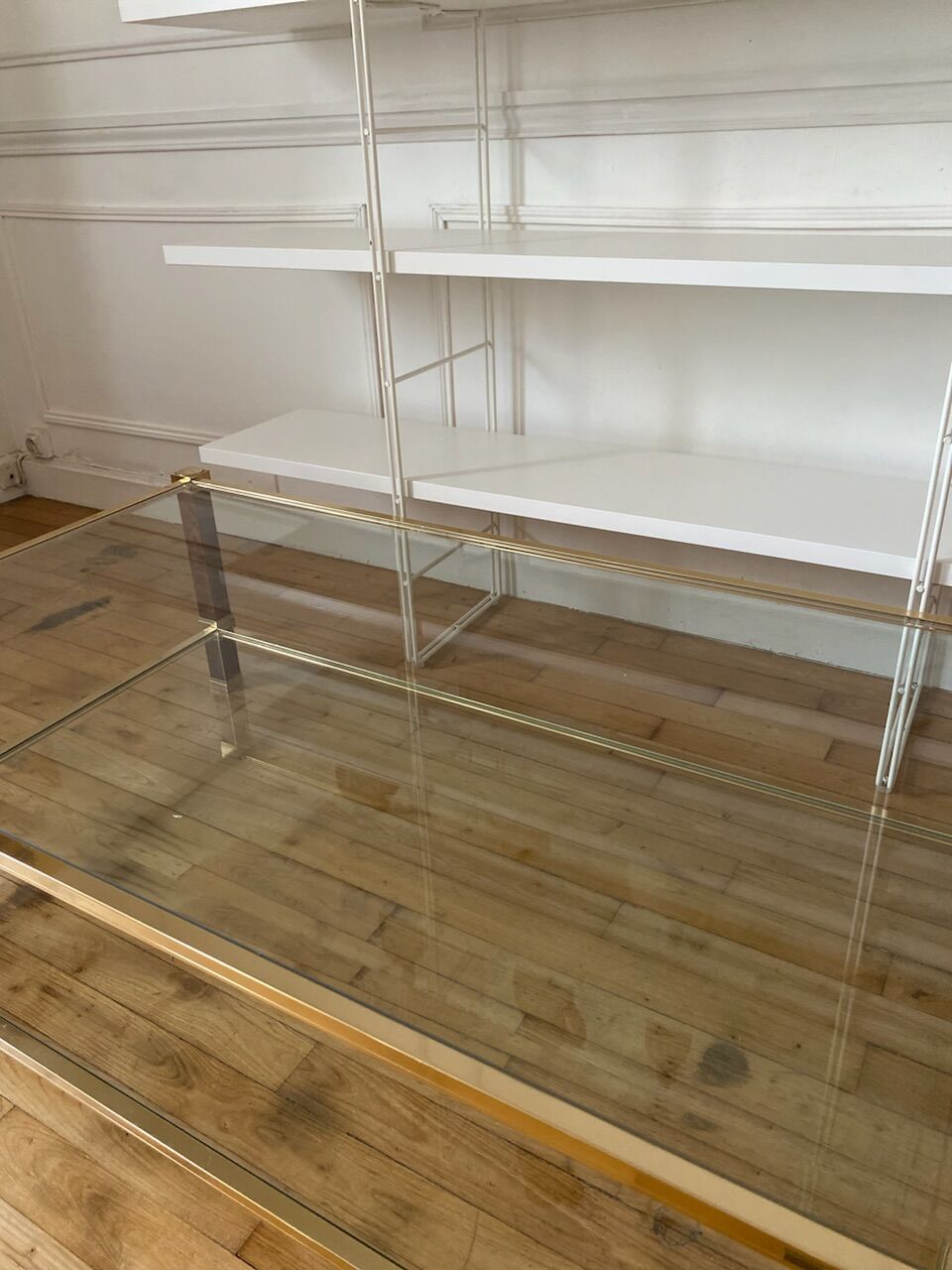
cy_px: 635
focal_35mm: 26
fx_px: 953
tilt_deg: -26.6
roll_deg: +3.3
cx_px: 476
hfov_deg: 53.1
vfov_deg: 67.3
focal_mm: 4.25
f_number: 1.8
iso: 400
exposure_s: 1/60
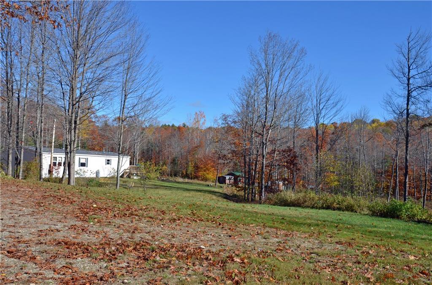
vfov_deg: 41.5
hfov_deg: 59.6
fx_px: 377
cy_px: 142
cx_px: 216
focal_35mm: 32
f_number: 8
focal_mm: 21
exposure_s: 1/250
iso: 110
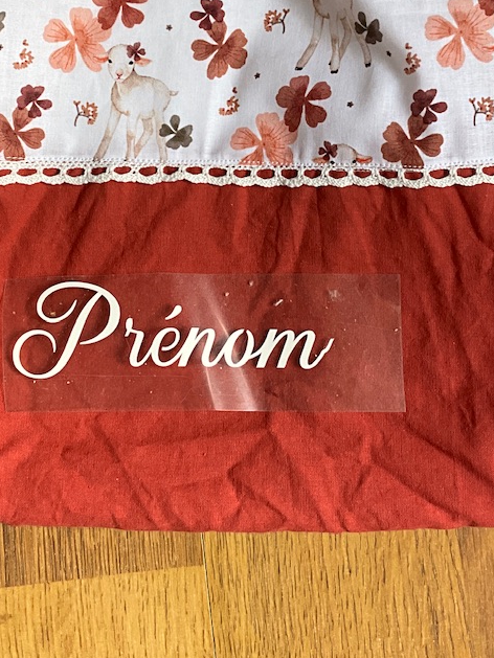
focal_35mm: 59
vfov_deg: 31.9
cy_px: 144
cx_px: 216
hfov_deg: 24.8
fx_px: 1122
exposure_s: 1/117
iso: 64
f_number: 1.8
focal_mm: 3
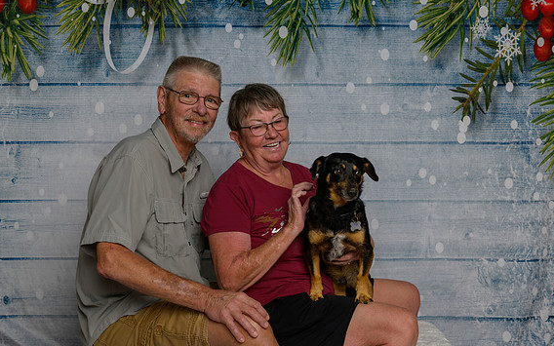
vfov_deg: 25.8
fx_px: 755
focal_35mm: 50
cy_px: 176
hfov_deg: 40.3
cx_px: 281
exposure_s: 1/160
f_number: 10
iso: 400
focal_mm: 48
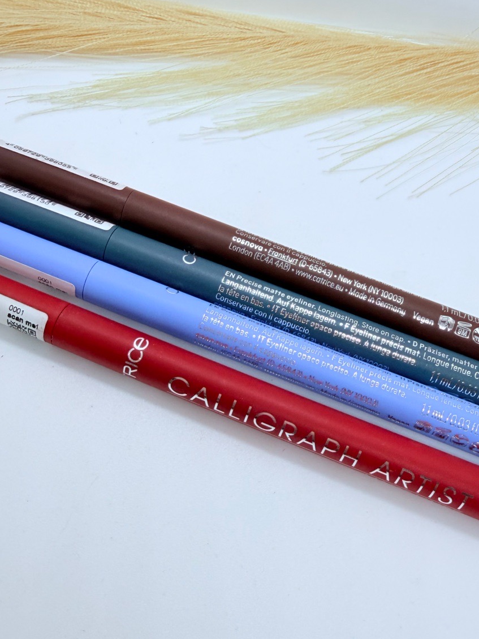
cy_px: 379
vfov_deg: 53.6
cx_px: 262
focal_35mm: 34
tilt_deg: -60.9
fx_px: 627
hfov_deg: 41.8
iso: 50
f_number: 2.2
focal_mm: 2.22
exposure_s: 1/121
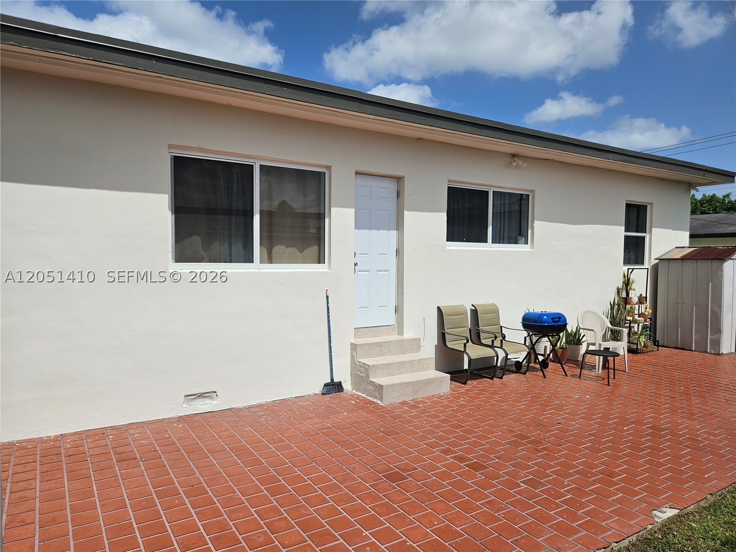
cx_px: 368
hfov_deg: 73.9
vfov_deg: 58.9
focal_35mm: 23
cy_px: 276
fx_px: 489
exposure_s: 1/5034
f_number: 1.8
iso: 25
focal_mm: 5.4
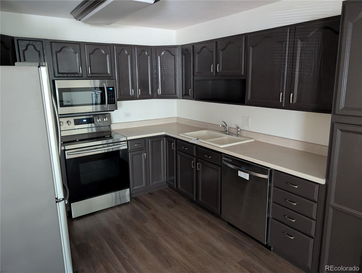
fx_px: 251
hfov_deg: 71.5
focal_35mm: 24
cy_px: 136
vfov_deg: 56.9
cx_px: 181
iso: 1865
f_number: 1.68
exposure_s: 1/23.6
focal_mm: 6.9
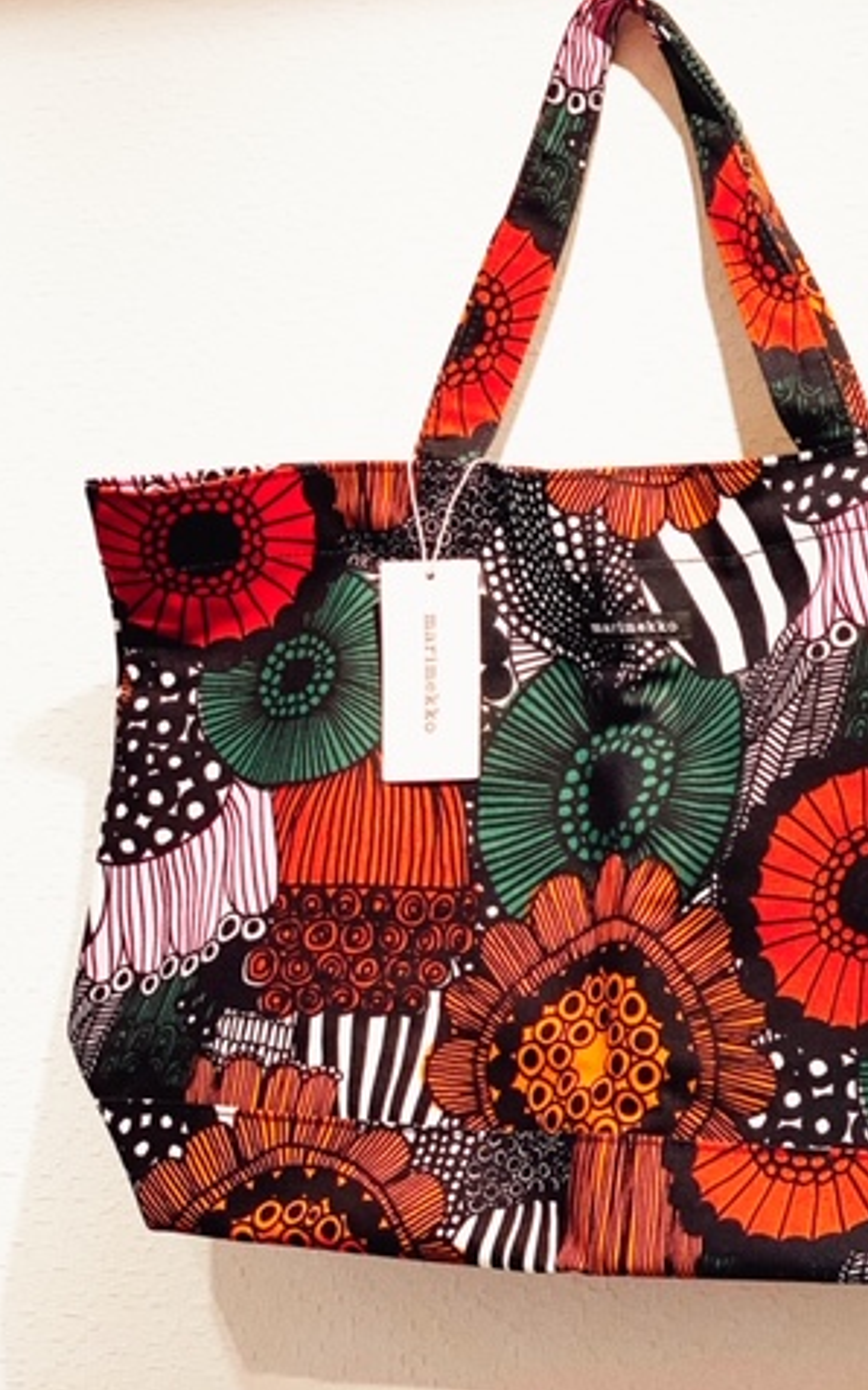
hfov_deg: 17.2
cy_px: 694
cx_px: 868
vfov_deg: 27.9
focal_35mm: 74
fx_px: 2802
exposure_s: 1/100
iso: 40
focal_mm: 6
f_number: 2.4
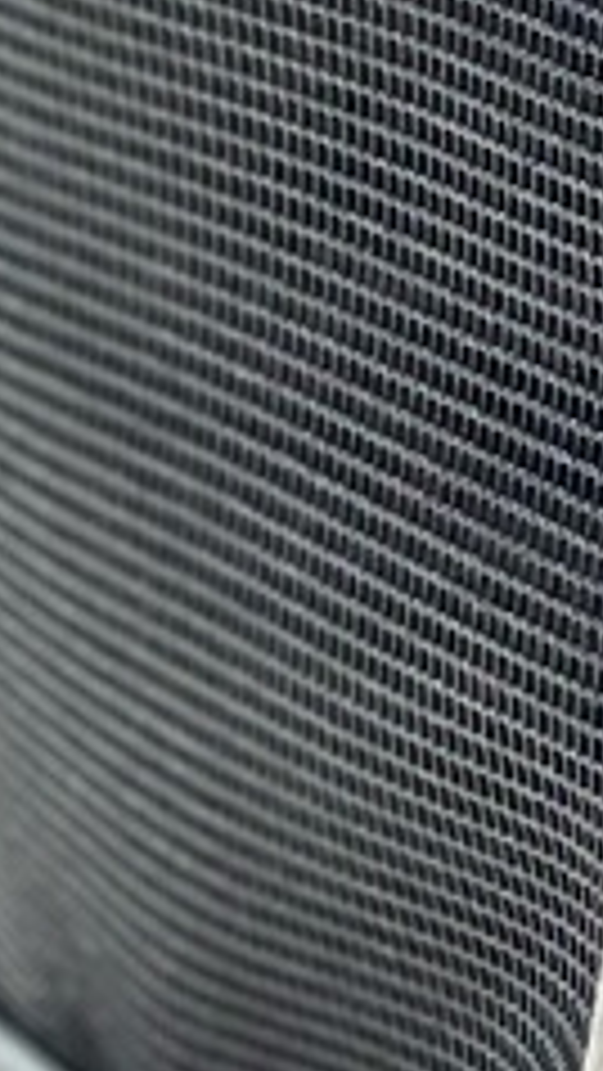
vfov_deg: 6.0
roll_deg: +1.3
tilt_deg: -10.2
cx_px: 2149
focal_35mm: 357
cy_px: -734
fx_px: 10141
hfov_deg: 3.3
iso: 250
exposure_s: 1/40
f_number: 2
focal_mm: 6
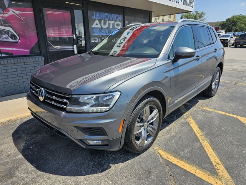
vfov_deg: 58.9
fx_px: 163
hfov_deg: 73.9
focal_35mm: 23
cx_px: 123
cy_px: 92
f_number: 1.7
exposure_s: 1/544
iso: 10
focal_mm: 6.3
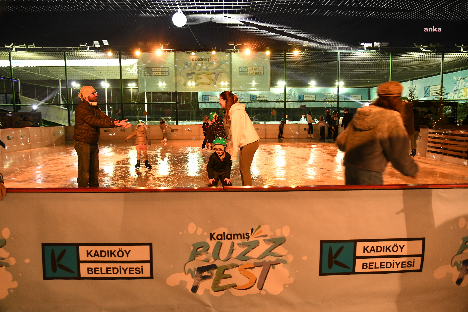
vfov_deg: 47.9
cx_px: 234
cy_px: 156
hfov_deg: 67.4
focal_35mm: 27
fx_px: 351
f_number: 4
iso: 4000
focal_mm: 27
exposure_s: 1/50
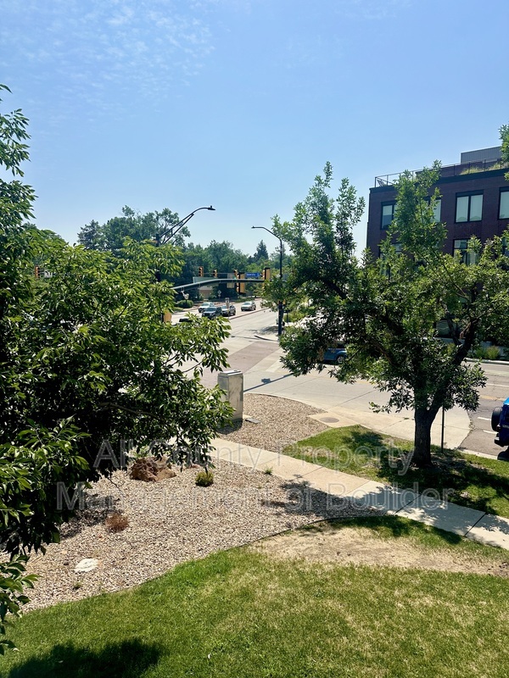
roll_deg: +1.6
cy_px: 339
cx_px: 254
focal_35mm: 24
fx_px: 471
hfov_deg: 56.8
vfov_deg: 71.6
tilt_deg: -7.6
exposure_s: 1/8197
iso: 80
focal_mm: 6.86
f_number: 1.78
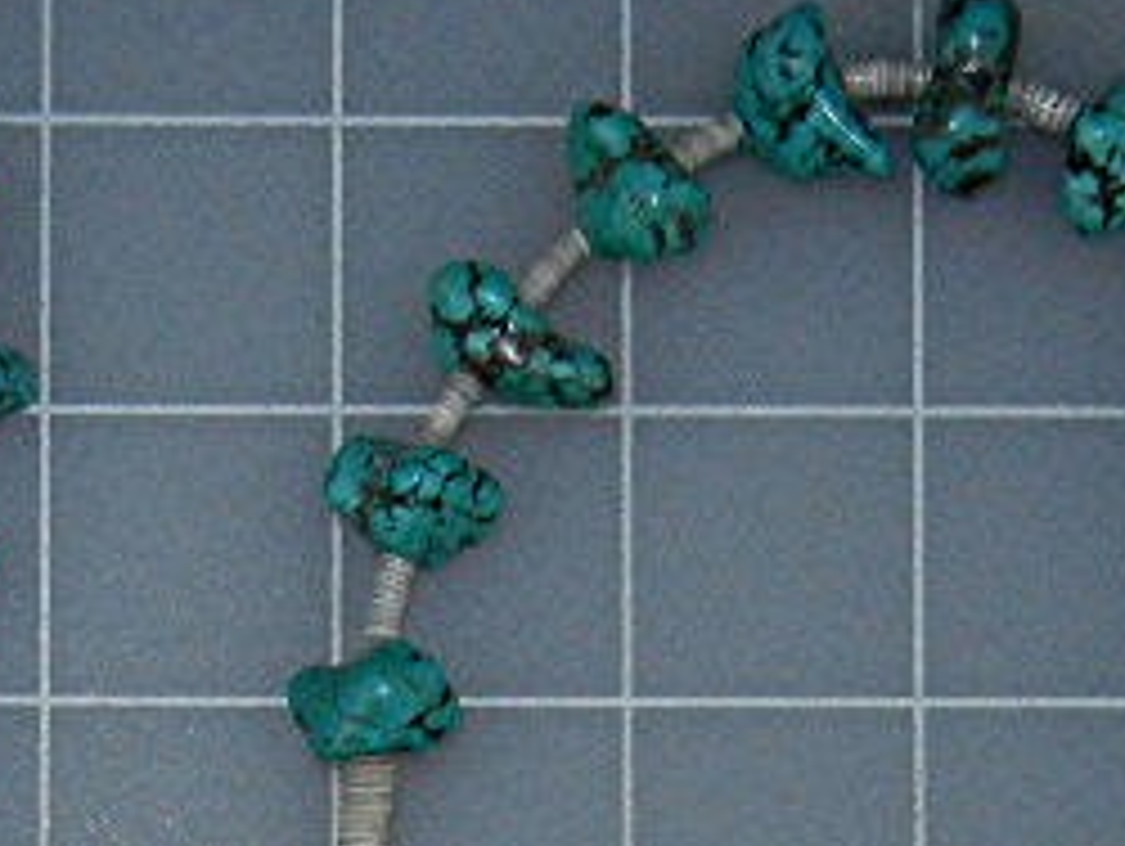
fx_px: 2830
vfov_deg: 16.6
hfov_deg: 22.2
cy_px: 878
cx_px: 230
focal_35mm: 87
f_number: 7.2
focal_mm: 6.2
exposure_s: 1/30
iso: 800
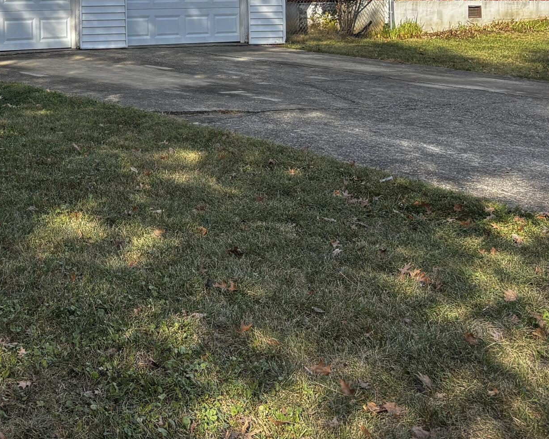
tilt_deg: +2.4
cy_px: -23
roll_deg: +0.5
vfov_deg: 23.3
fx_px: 1007
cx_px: 9
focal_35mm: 62
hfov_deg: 28.7
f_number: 1.6
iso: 50
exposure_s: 1/1477
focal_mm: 5.96
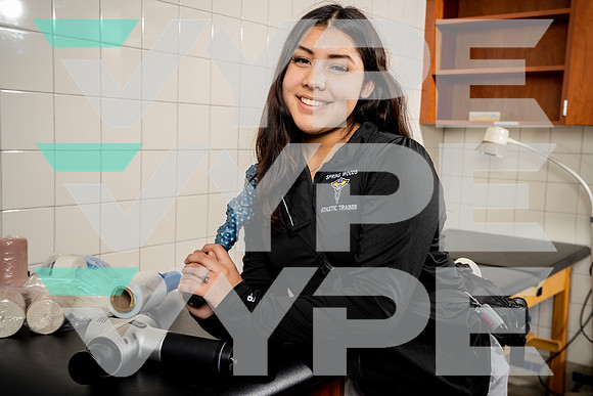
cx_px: 296
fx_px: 692
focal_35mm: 42
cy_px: 198
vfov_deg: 31.9
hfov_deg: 46.4
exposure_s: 1/250
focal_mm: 42
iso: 250
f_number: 6.3
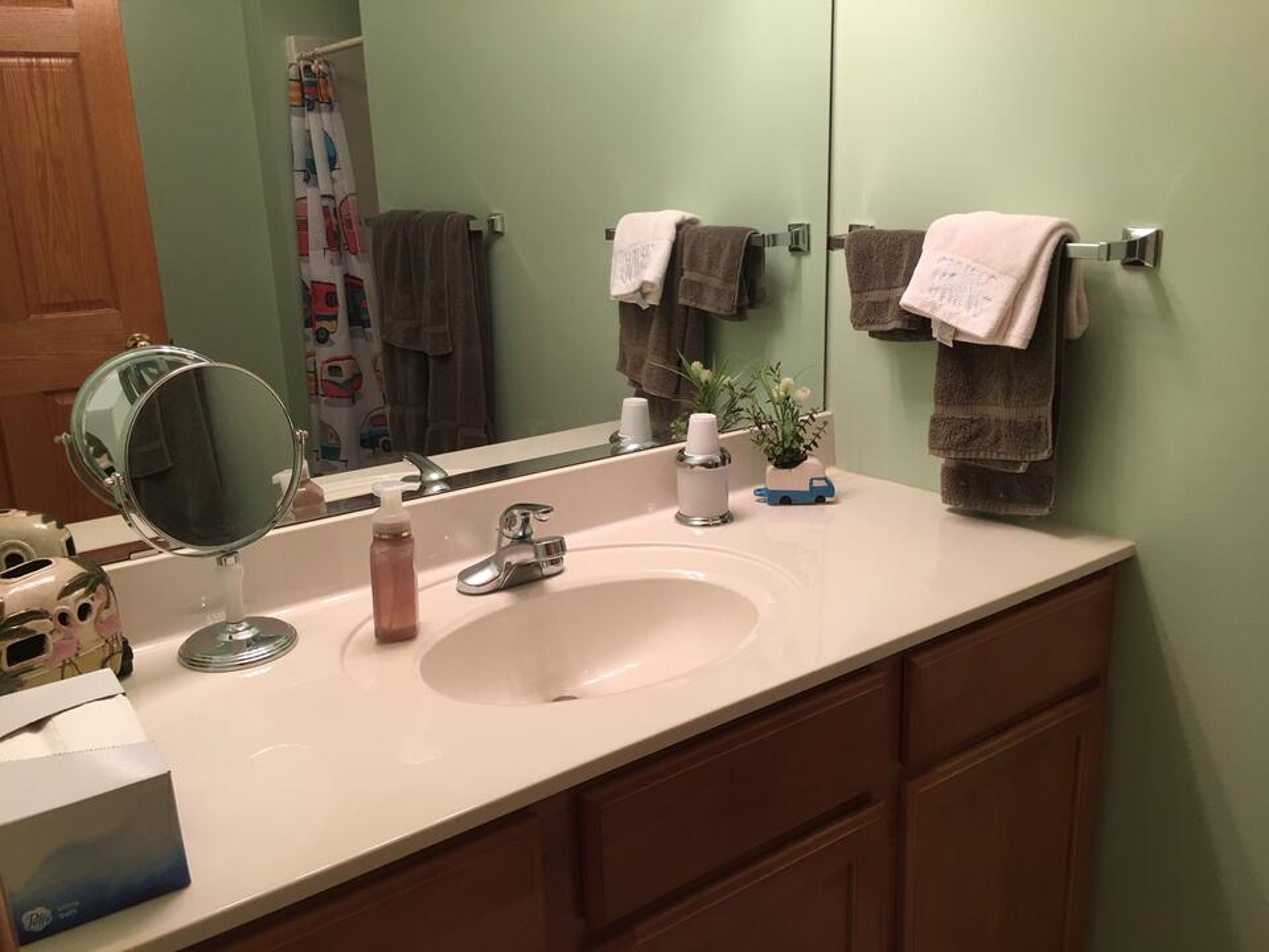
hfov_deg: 61.7
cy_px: 476
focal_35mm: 29
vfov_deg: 48.2
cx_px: 634
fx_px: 1063
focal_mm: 4.15
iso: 32
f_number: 2.2
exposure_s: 1/15
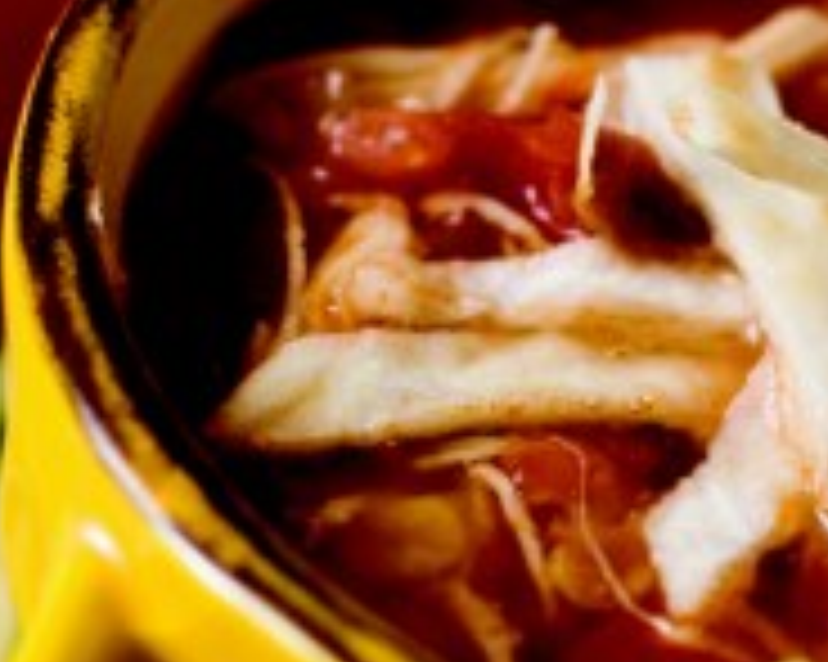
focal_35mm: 248
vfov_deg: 6.2
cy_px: 426
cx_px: 646
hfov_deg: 7.8
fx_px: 6074
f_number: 2.8
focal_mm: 50
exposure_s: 1/125
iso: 100
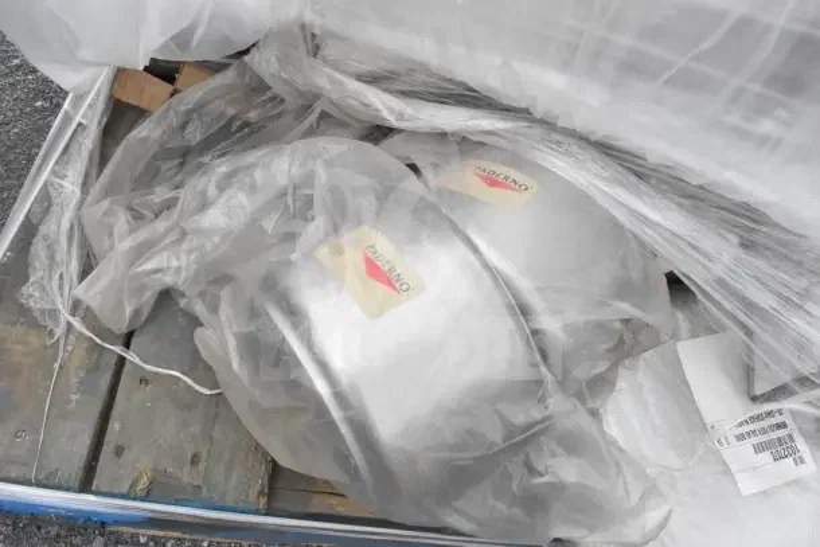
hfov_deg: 67.4
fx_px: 615
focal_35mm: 27
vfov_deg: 48.0
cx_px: 410
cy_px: 274
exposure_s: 1/1600
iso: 6400
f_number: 16
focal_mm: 18
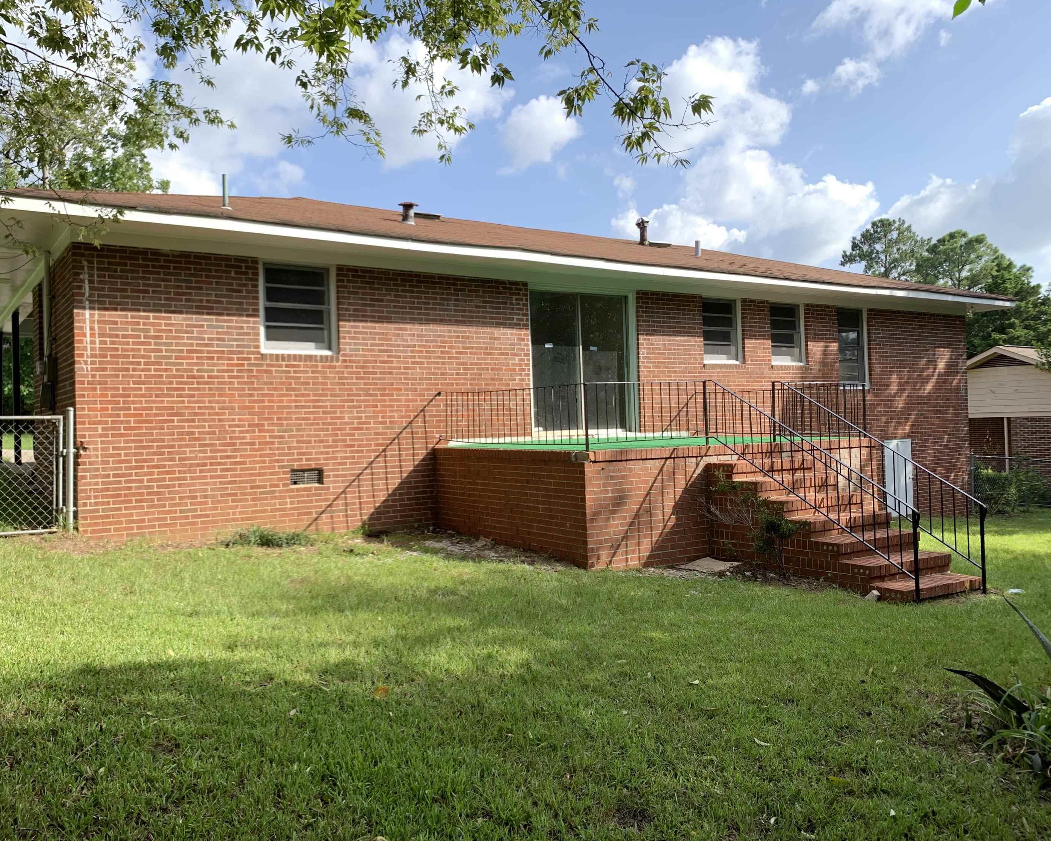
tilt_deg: +0.9
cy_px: 422
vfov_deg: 51.5
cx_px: 512
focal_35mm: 28
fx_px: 871
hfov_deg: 62.2
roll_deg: +0.5
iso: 25
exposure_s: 1/388
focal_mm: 4.25
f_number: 1.8
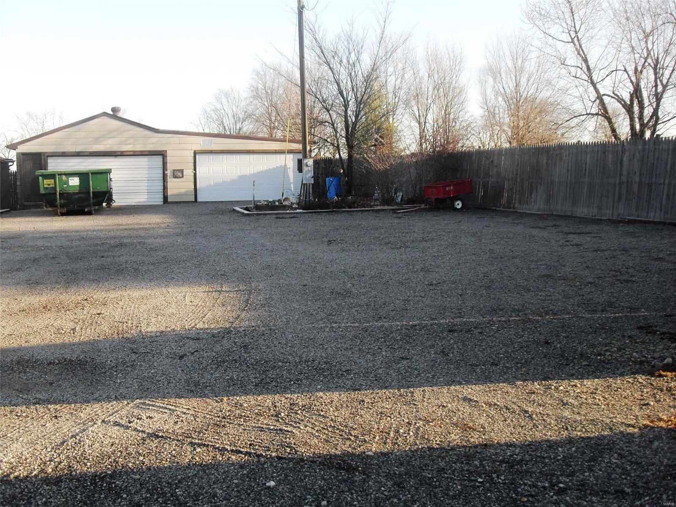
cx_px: 338
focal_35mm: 37
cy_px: 254
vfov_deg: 38.7
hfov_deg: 50.1
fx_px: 723
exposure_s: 1/180
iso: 80
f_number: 2.8
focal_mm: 6.3
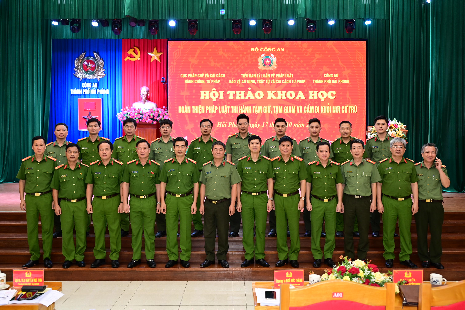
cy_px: 155
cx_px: 232
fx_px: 465
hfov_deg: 53.1
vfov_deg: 36.9
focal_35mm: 36
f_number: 4
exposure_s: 1/125
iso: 1600
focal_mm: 36
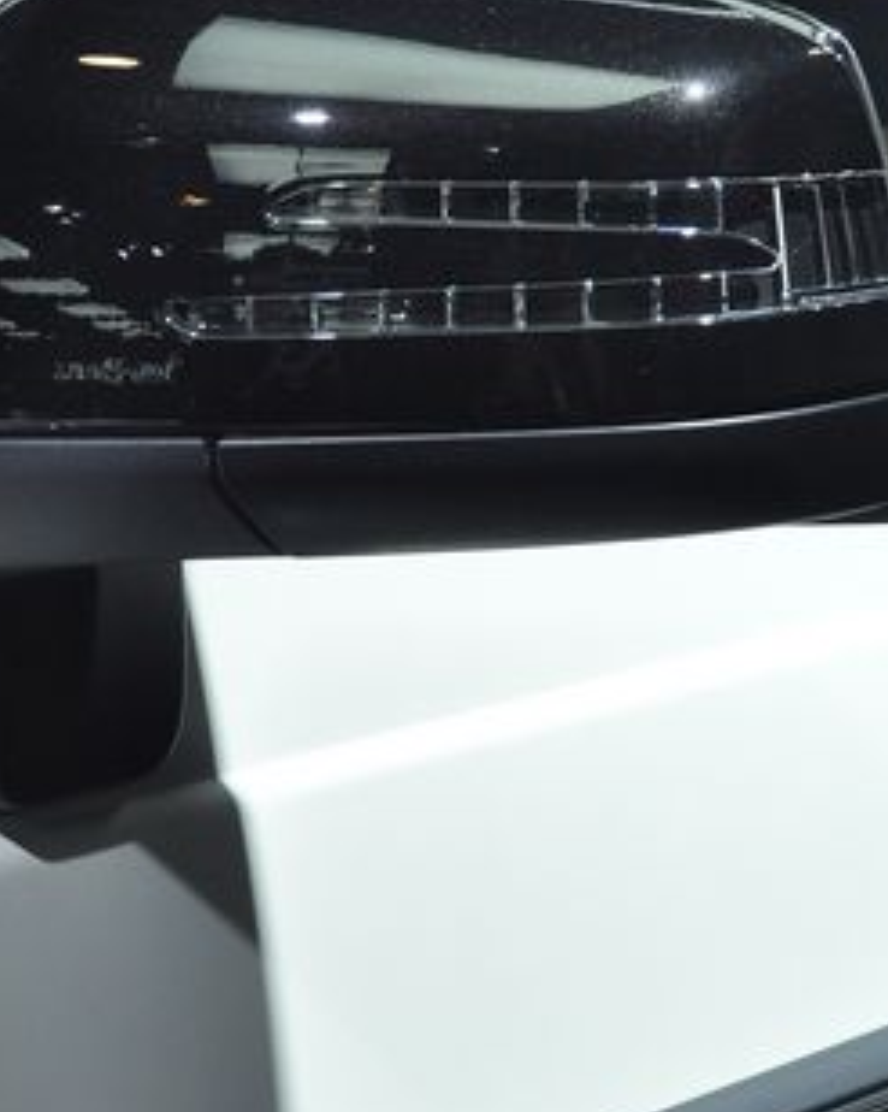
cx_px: 426
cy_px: 413
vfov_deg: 16.4
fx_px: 3847
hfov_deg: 13.2
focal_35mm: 117
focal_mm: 32
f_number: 6.3
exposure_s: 1/100
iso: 640
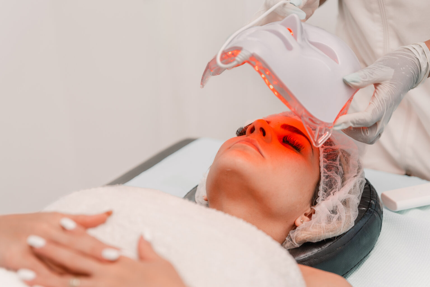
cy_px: 144
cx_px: 215
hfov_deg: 28.8
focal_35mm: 70
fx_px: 836
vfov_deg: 19.5
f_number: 2.8
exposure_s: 1/320
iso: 200
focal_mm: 70
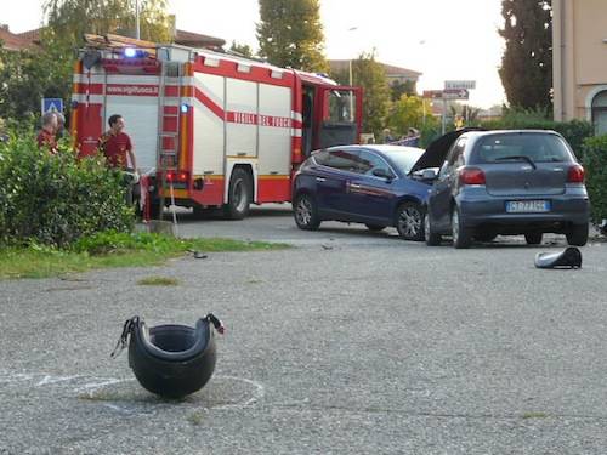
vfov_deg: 21.3
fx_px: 1210
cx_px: 304
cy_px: 228
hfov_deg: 28.2
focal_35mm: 69
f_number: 3.2
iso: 100
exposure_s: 1/80
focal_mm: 7
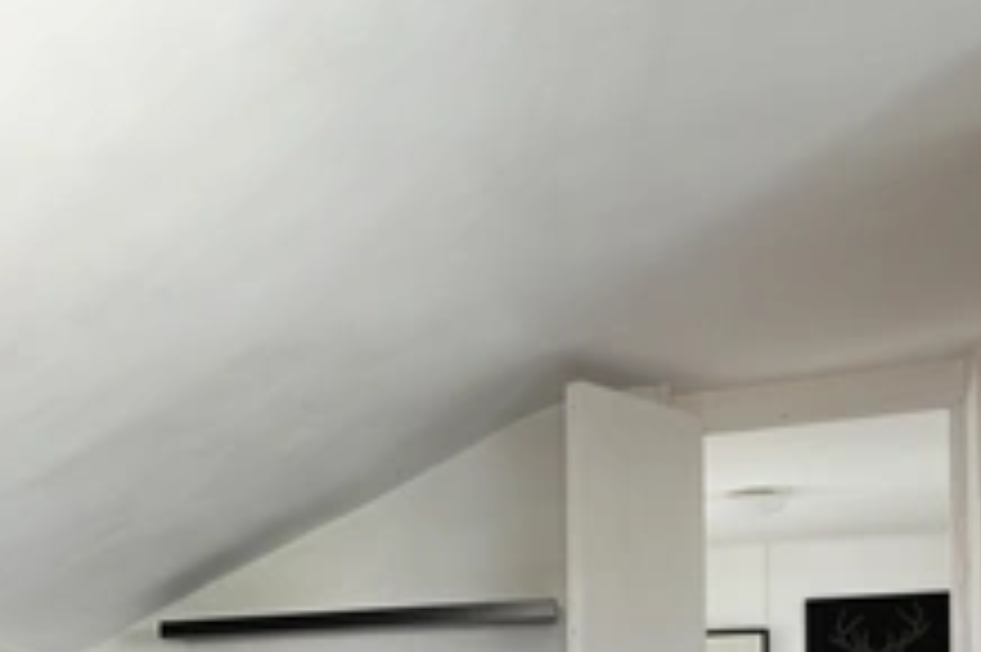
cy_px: 785
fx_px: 1198
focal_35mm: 44
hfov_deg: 37.1
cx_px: -108
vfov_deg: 26.9
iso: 400
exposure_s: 1/2
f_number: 11
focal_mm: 16
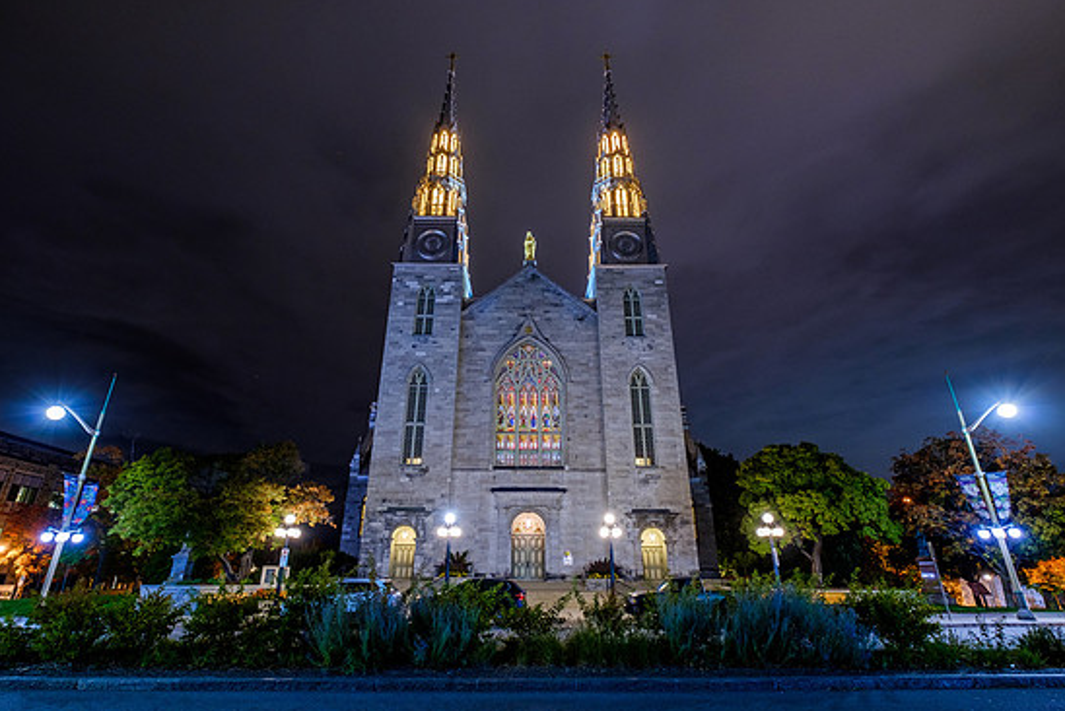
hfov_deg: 93.2
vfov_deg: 70.5
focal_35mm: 17
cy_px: 352
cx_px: 528
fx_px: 503
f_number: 5.6
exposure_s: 5.3
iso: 400
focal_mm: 10
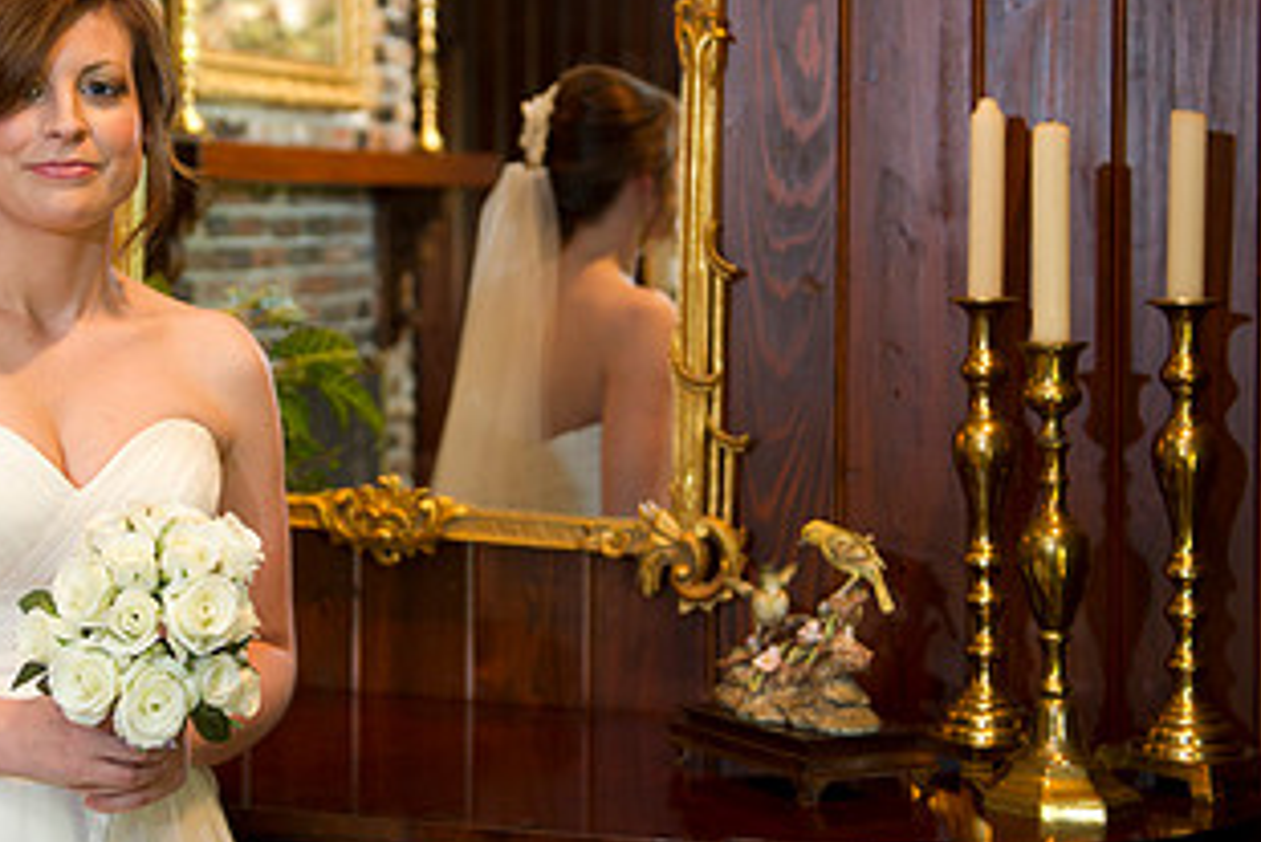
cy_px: 248
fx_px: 2488
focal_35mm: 71
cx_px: 334
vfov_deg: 19.1
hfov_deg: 28.1
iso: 1250
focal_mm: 38
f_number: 2.8
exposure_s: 1/80
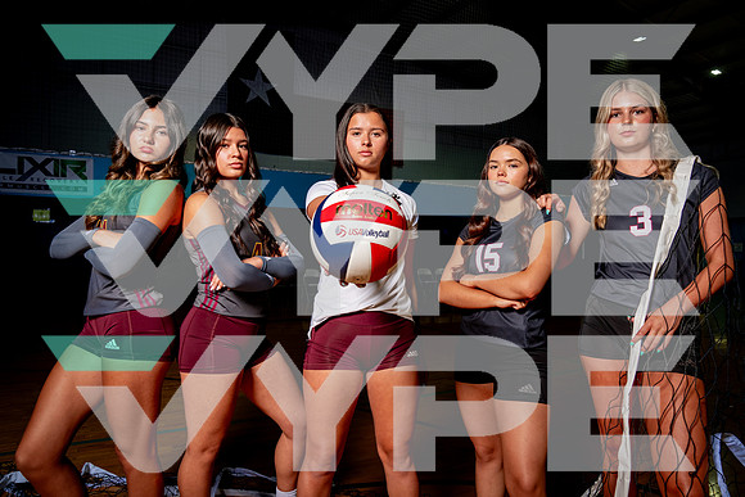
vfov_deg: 52.4
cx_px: 372
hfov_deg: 72.8
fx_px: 506
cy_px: 248
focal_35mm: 24
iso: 250
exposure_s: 1/200
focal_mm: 24
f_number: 5
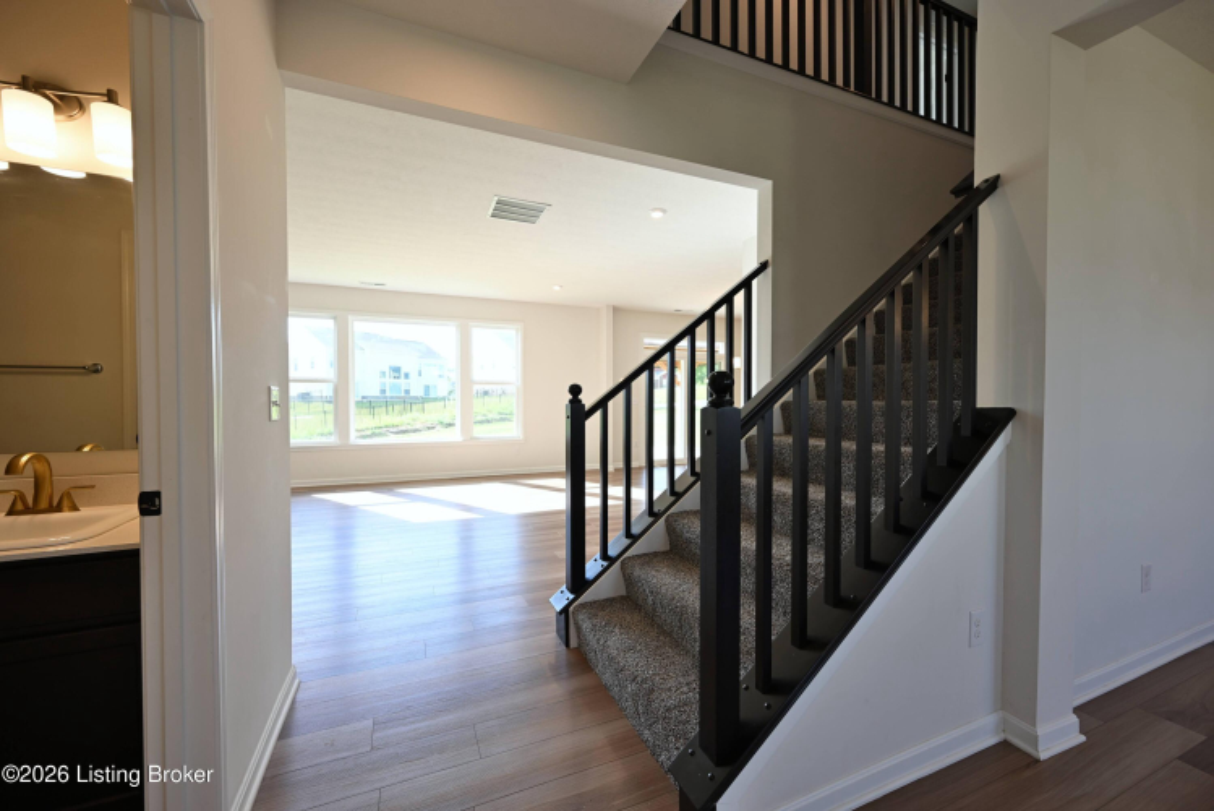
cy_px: 406
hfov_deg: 104.2
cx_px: 607
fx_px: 472
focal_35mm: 14
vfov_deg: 81.3
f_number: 6.3
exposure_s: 1/25
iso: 180
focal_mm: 14
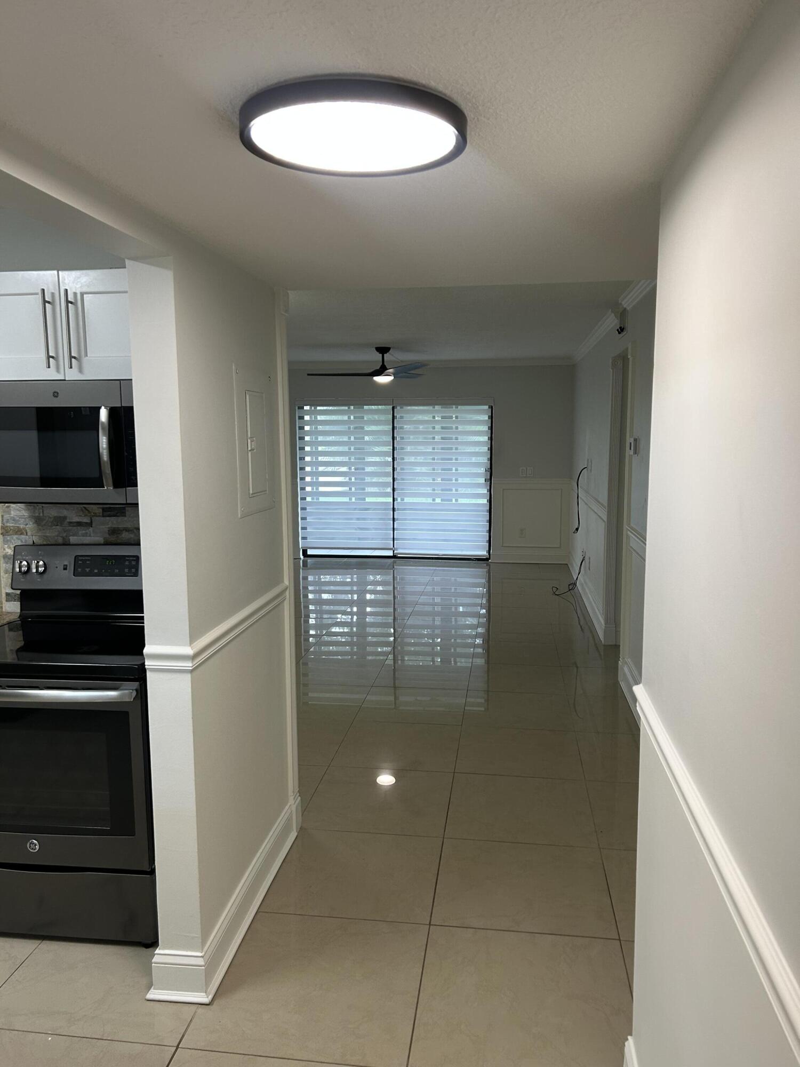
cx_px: 400
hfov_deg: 53.1
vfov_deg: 67.3
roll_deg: -1.0
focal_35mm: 26
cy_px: 534
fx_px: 801
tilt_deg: -7.1
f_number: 1.5
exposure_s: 1/120
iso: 100
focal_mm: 5.7
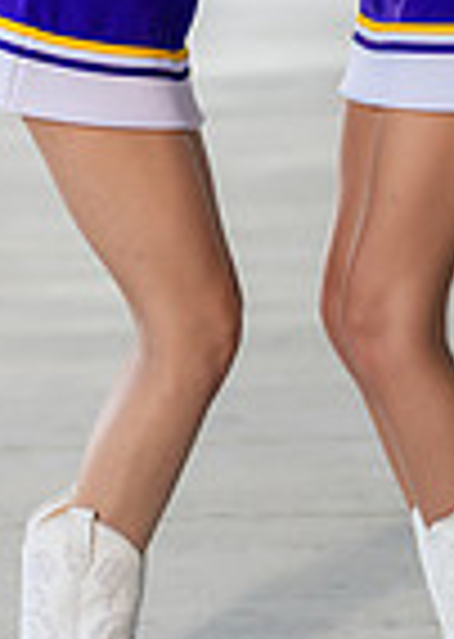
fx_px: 4417
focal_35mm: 244
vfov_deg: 8.2
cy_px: -24
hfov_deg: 5.9
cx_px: 398
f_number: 1.6
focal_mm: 50
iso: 100
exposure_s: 1/400
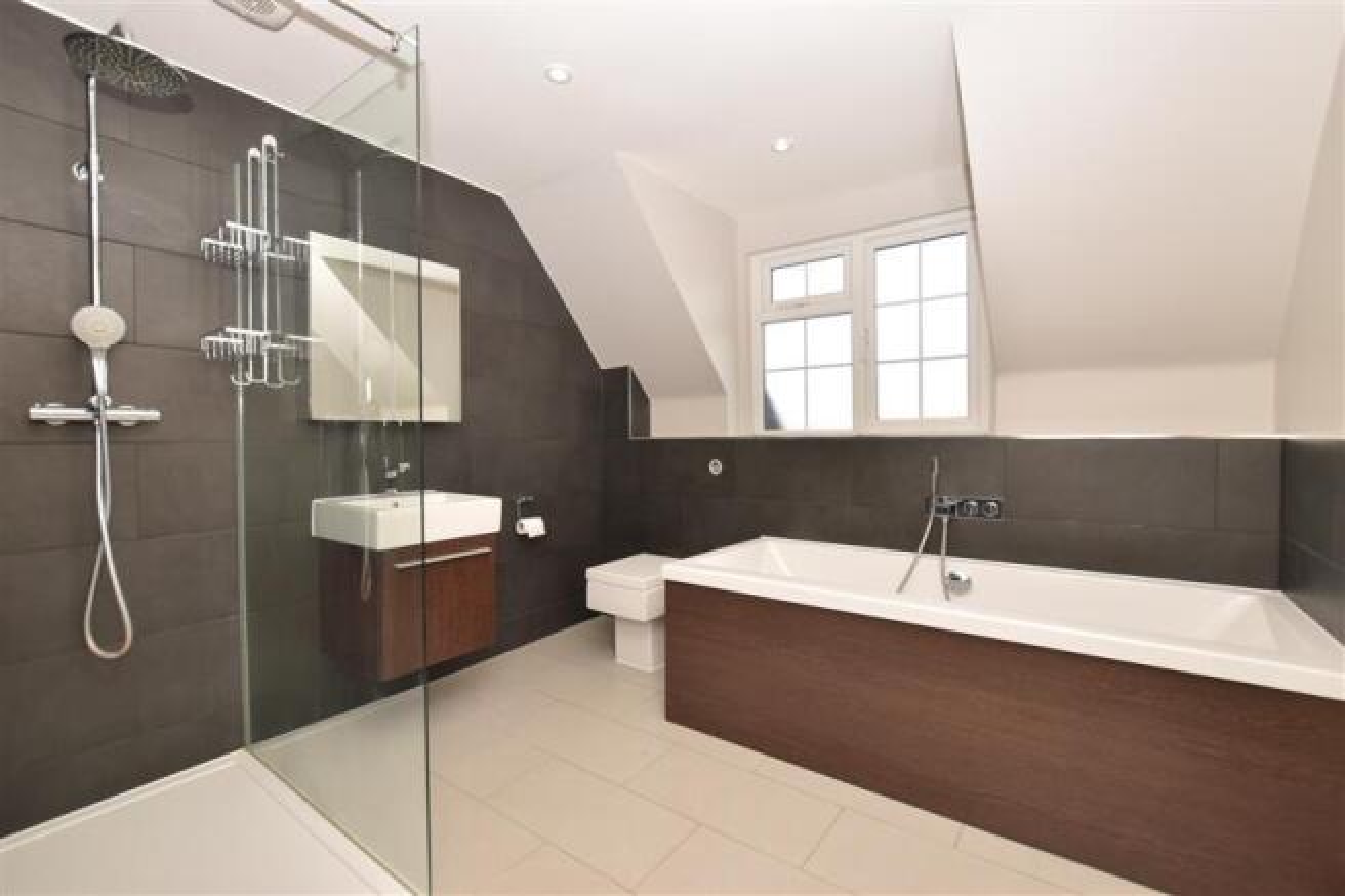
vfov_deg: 77.3
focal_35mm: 15
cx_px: 672
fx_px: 560
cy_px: 448
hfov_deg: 100.4
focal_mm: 10
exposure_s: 1/200
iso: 500
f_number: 8
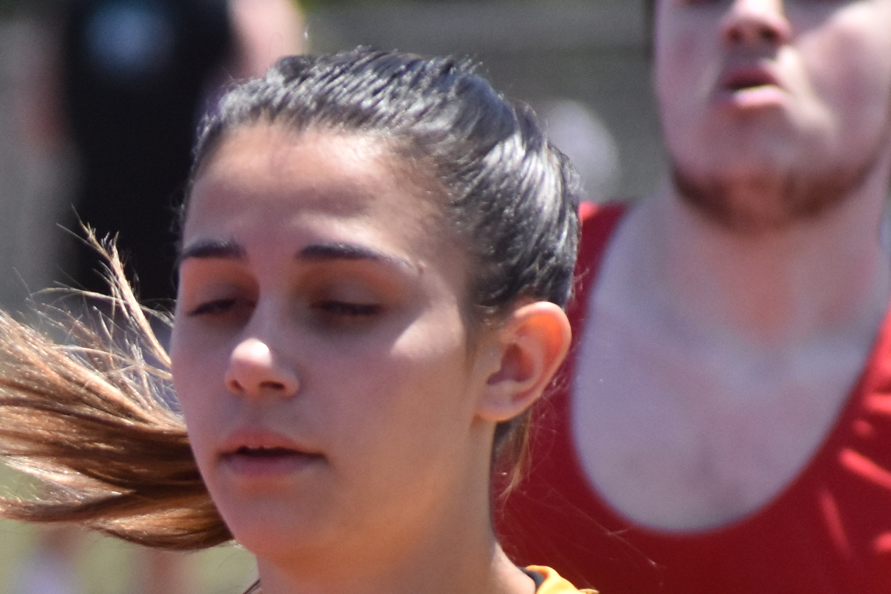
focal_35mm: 1017
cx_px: 51
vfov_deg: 1.4
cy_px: 845
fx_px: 25165
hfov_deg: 2.0
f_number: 5.3
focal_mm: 195
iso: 720
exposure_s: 1/4000
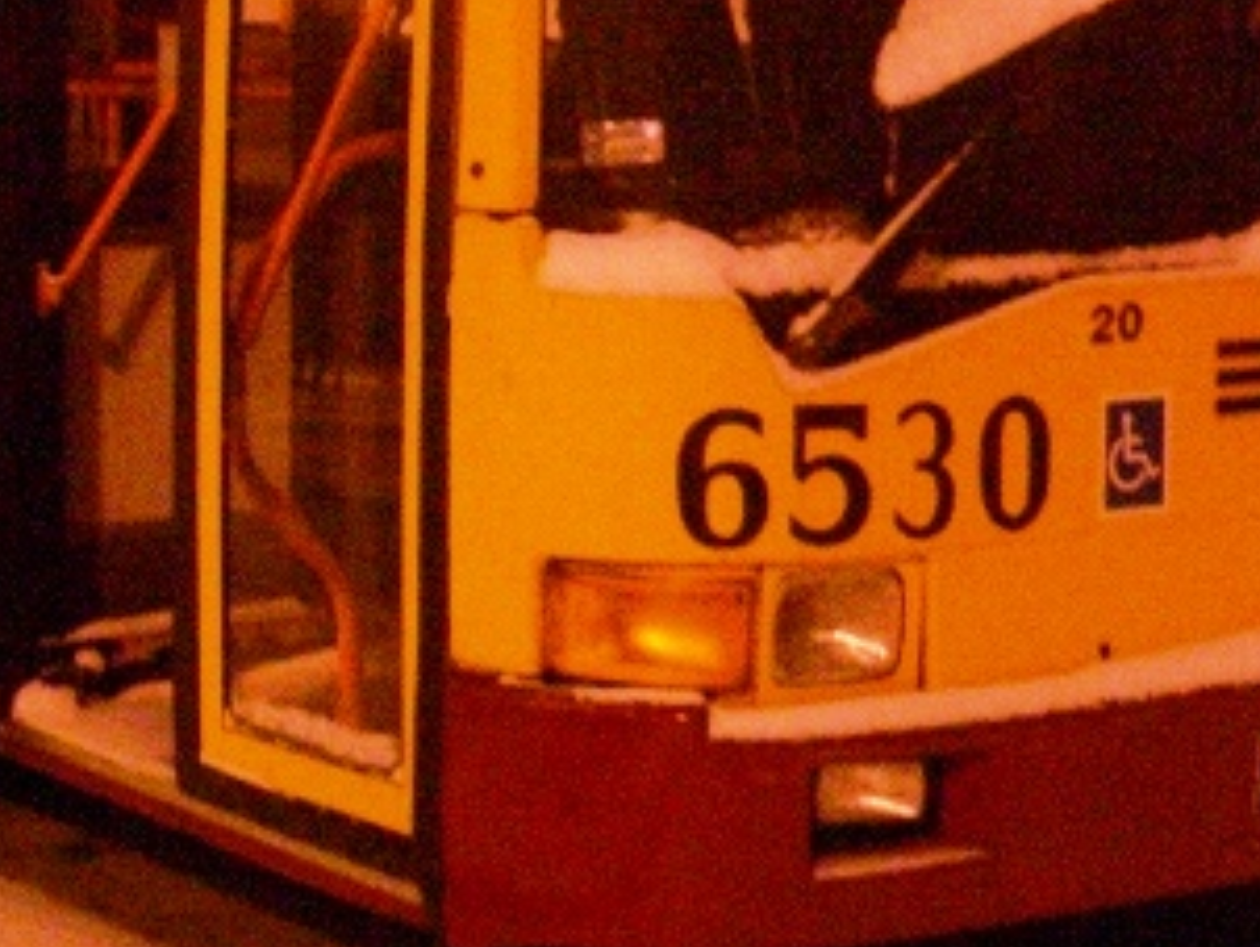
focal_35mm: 98
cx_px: 300
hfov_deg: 19.9
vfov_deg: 14.9
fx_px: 3570
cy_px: 54
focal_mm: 5.6
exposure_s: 1/3.8
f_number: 2.7
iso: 200
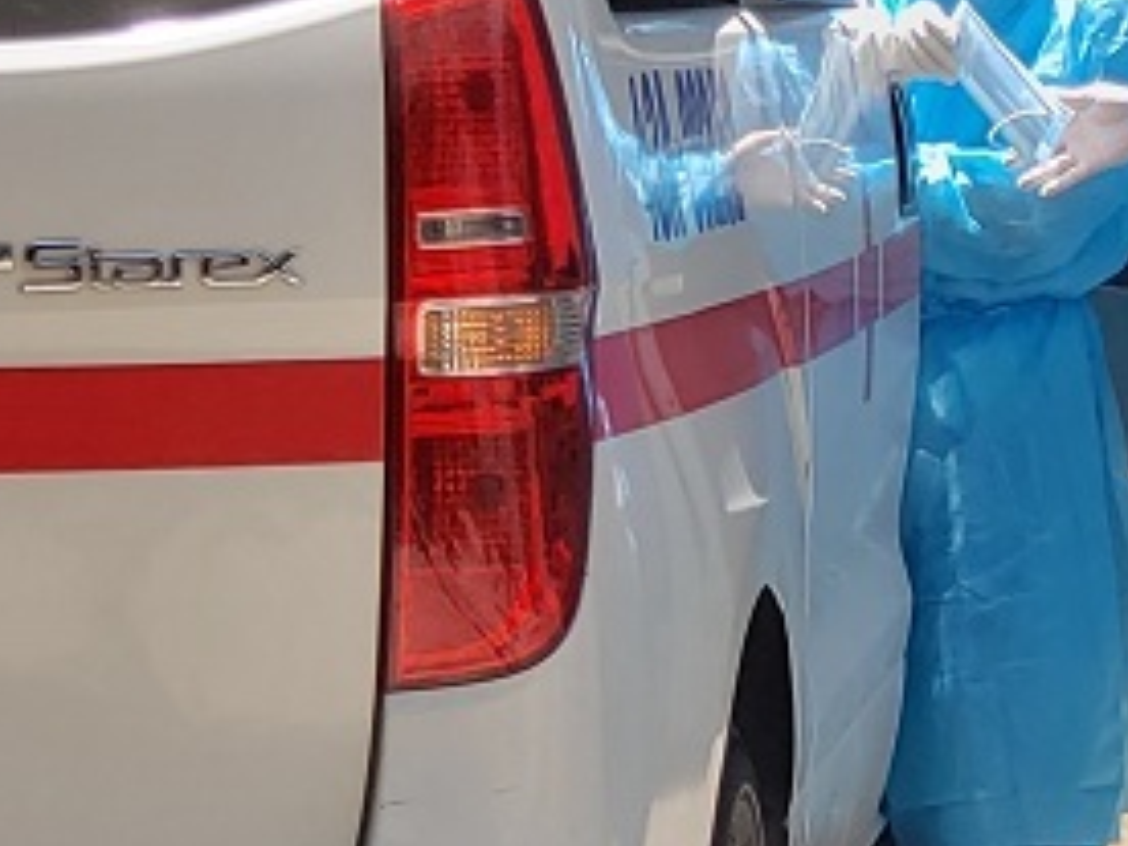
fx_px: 4953
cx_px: 1322
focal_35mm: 152
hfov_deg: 12.7
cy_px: 194
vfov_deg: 9.7
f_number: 2.4
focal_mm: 6
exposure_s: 1/249
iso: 32
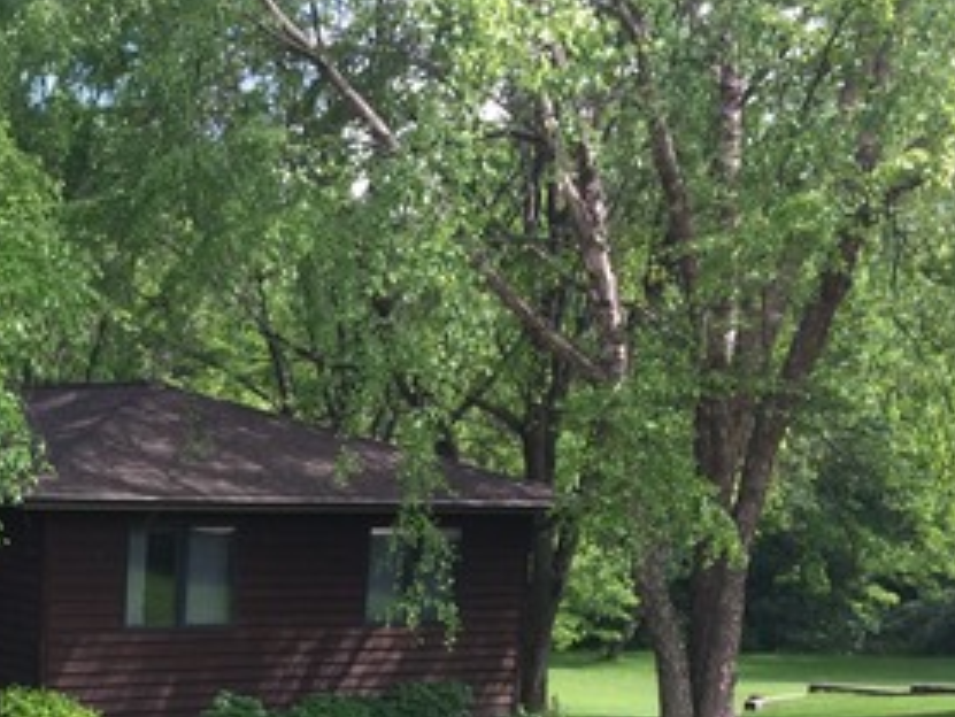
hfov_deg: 28.3
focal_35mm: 65
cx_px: 45
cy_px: 741
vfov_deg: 21.7
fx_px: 1794
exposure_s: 1/451
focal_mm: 4.12
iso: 32
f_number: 2.2
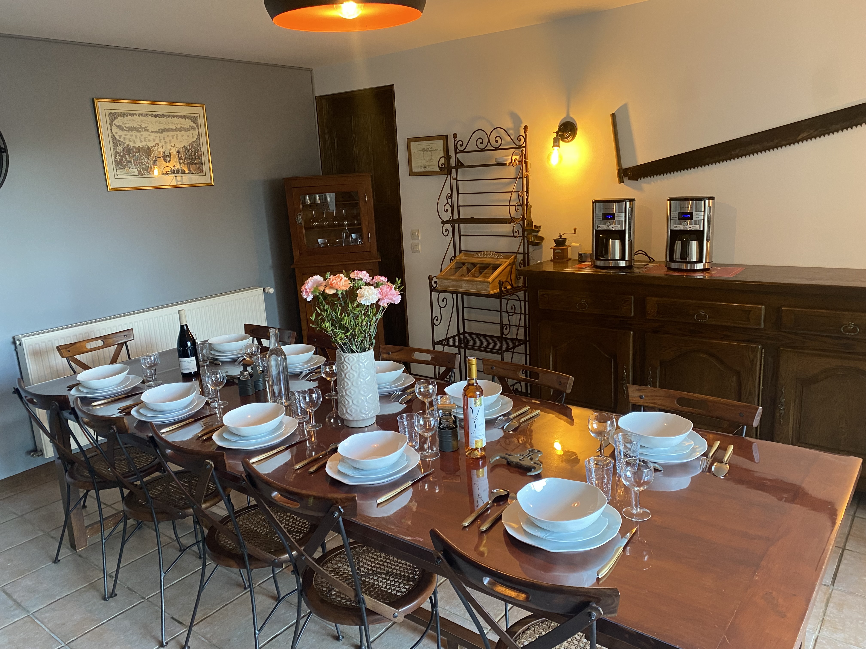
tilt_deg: -13.6
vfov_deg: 53.1
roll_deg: +3.2
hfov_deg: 67.3
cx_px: 433
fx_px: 650
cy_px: 324
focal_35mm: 26
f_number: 1.8
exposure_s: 1/50
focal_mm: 4.25
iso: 200
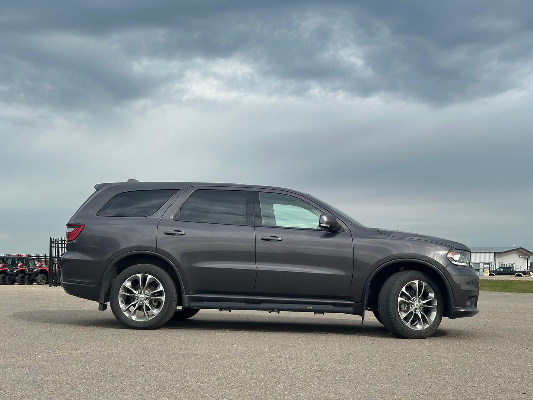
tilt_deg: +4.3
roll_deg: -0.5
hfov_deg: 39.7
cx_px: 266
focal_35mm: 48
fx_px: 739
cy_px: 200
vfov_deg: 30.3
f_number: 1.78
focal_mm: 6.86
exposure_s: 1/2160
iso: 64
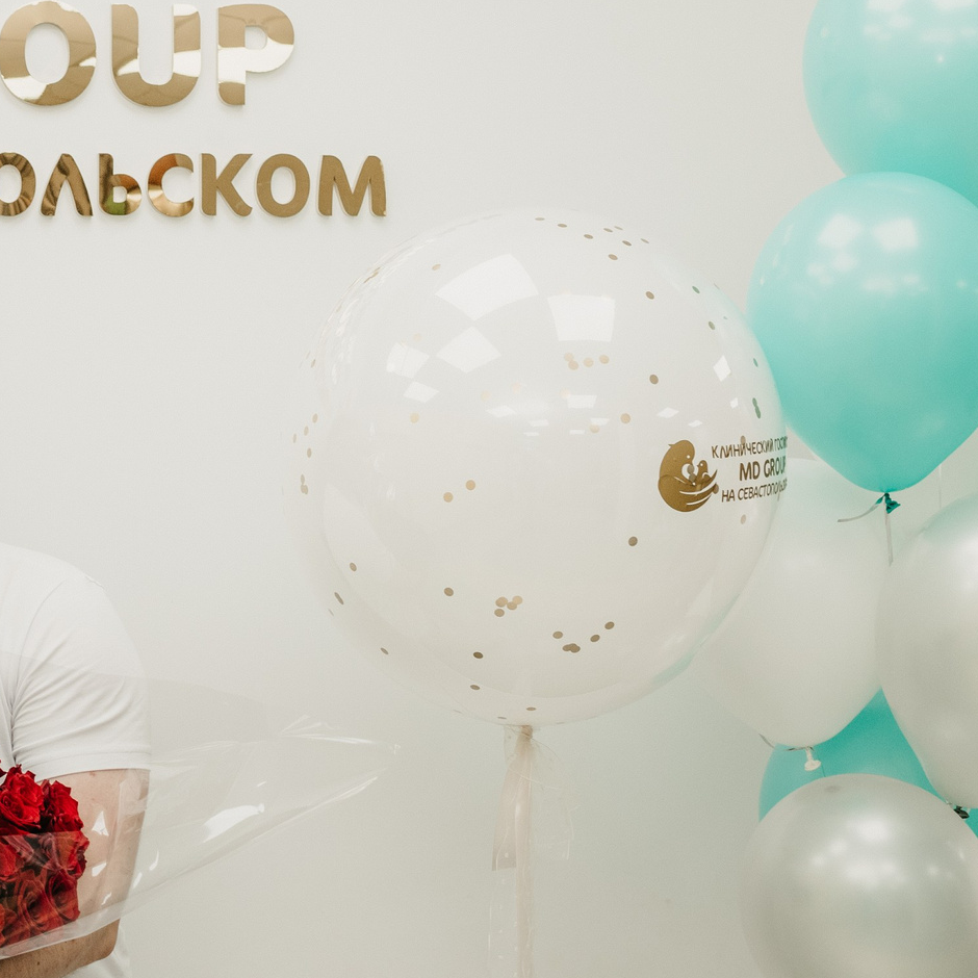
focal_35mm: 81
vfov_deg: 21.4
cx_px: -215
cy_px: 558
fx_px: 2589
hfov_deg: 20.0
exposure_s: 1/160
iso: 400
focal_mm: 35
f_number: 5.6
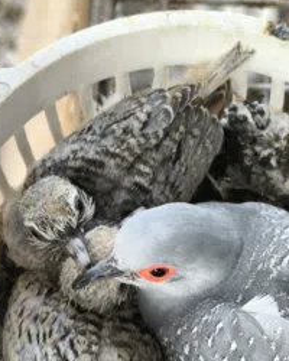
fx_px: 1550
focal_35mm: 145
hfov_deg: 10.6
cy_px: 280
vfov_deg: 13.2
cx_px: 172
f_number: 1.65
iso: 125
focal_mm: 6.14
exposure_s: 1/60
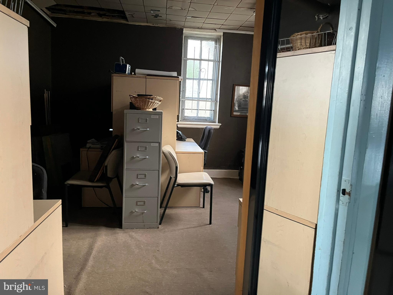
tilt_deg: -7.5
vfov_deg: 53.1
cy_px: 148
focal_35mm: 26
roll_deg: -1.4
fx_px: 295
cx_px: 196
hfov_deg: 67.3
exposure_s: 1/40
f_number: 1.6
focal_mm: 5.1
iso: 640
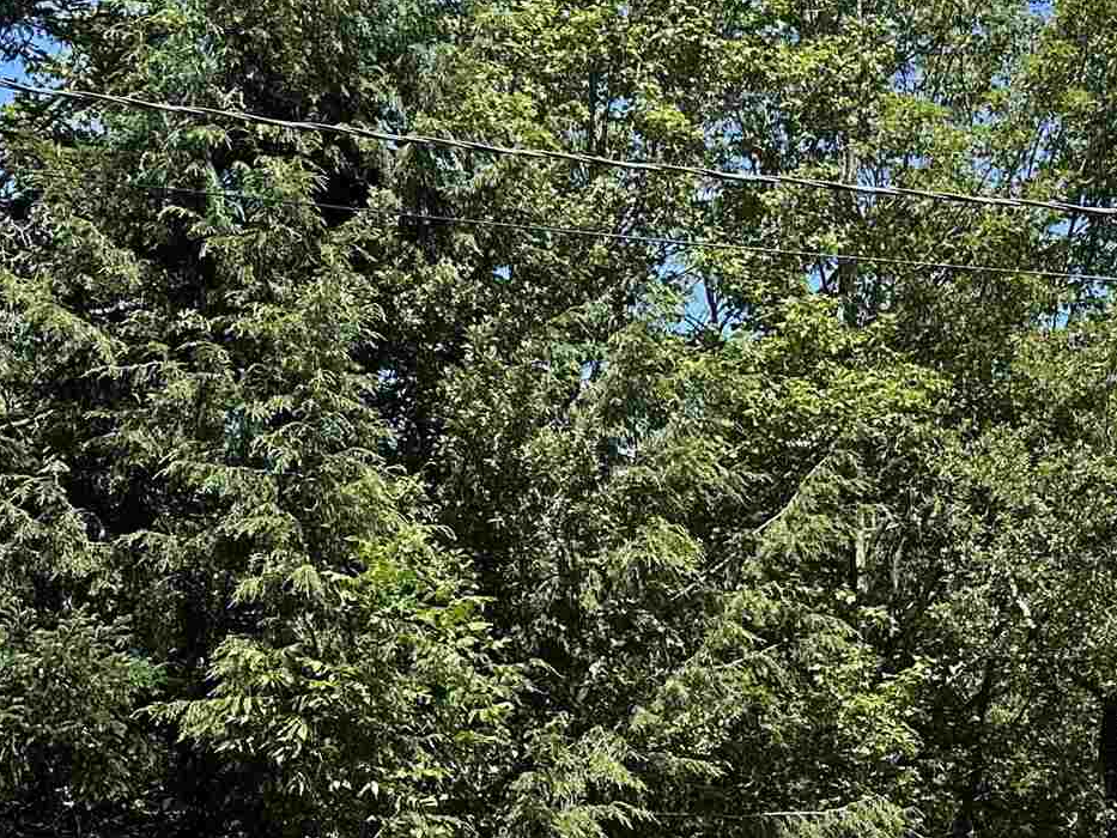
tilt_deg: +7.6
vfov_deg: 18.5
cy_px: 686
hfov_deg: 24.5
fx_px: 2550
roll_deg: +0.8
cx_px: 819
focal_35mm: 79
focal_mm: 6.86
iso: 80
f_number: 1.78
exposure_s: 1/2155
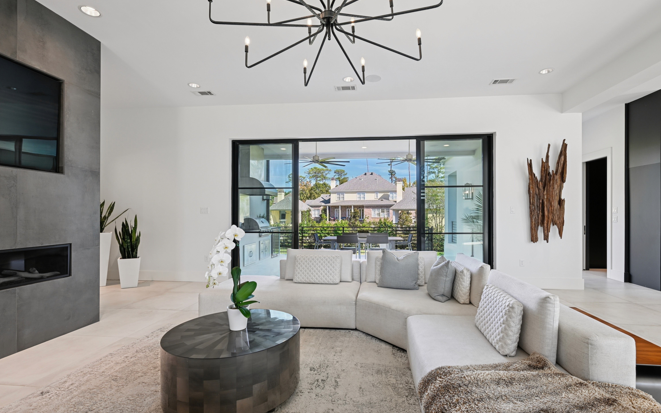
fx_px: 306
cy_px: 210
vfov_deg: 68.0
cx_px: 344
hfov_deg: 94.3
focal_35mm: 17
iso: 400
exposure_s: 1/6
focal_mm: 16
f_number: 11
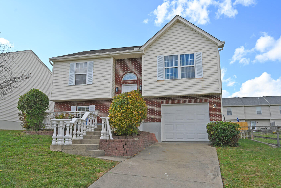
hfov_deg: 61.9
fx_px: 234
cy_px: 94
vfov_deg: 43.6
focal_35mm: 30
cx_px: 140
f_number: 6.3
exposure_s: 1/320
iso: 100
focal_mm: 30
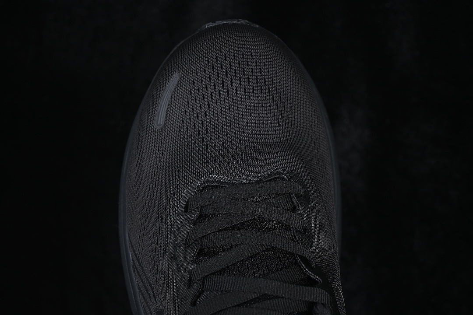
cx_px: 236
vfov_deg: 18.2
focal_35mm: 75
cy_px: 158
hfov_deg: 27.0
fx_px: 985
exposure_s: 1/50
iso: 160
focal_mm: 50
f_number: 6.3
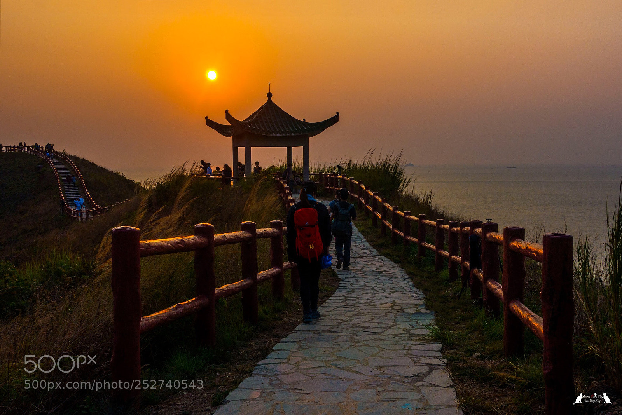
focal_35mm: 34
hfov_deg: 55.8
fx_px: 588
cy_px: 208
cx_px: 311
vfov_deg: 38.9
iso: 80
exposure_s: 1/250
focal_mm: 12.64
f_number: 10
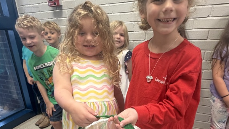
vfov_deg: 43.2
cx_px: 114
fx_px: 158
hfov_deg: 71.9
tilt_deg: -22.1
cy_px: 94
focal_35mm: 26
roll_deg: +0.5
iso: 320
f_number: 2.2
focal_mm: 2.22
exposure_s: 1/60
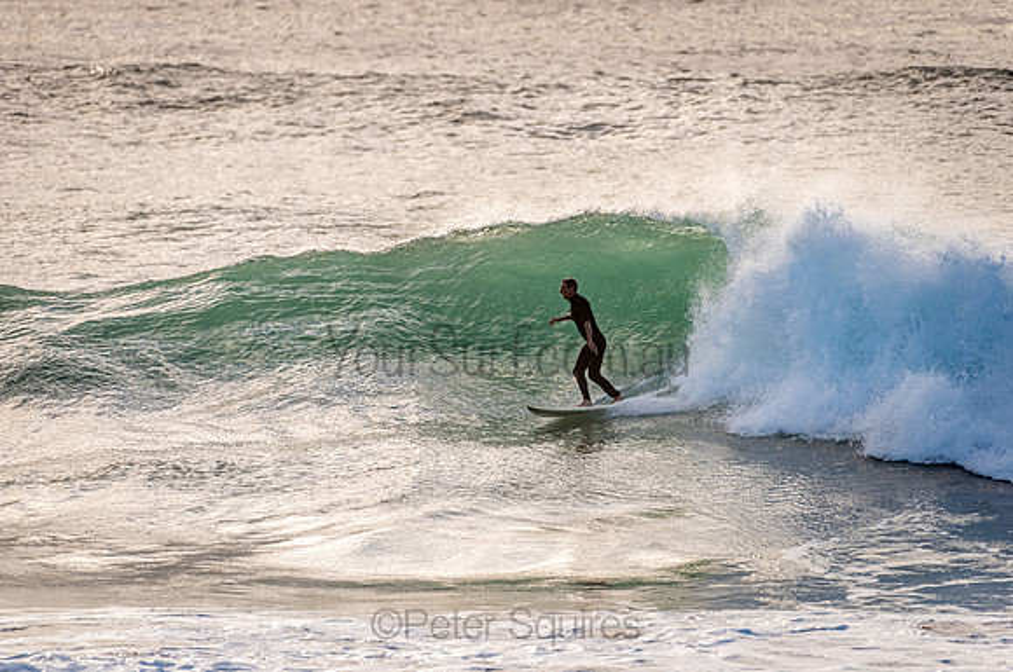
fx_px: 14071
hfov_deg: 4.1
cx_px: 506
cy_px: 336
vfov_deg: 2.7
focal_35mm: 501
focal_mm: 500
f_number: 5.6
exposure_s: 1/2000
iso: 200
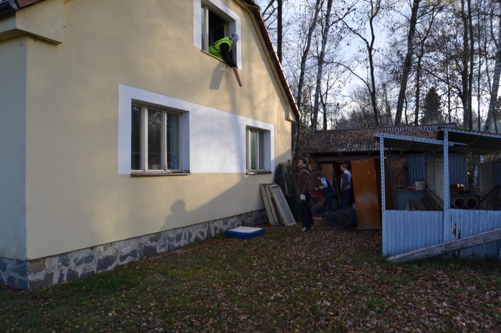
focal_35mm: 27
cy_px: 166
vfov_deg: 47.9
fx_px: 376
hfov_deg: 67.4
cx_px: 250
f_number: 5.6
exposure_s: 1/125
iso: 125
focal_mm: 18
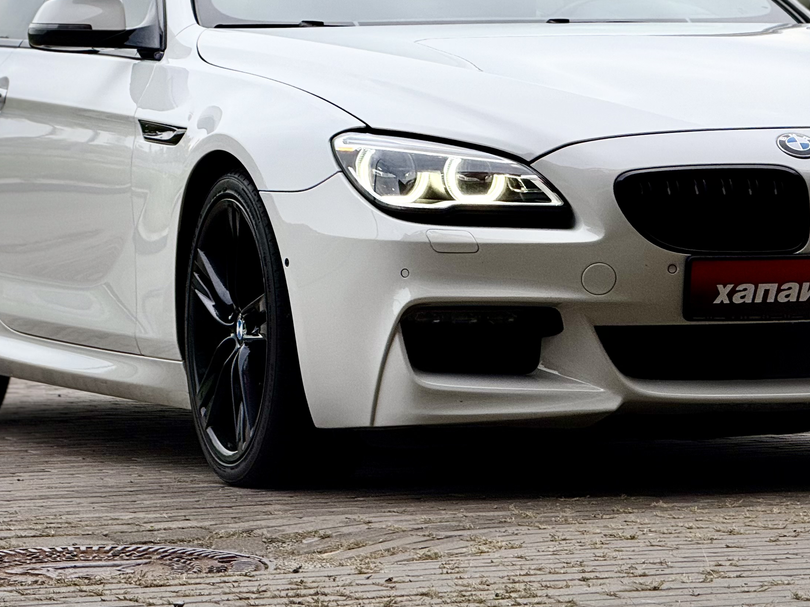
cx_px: 491
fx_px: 5148
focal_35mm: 220
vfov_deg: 6.7
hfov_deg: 9.0
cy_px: 129
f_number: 2.8
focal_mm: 15.66
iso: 50
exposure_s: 1/1004
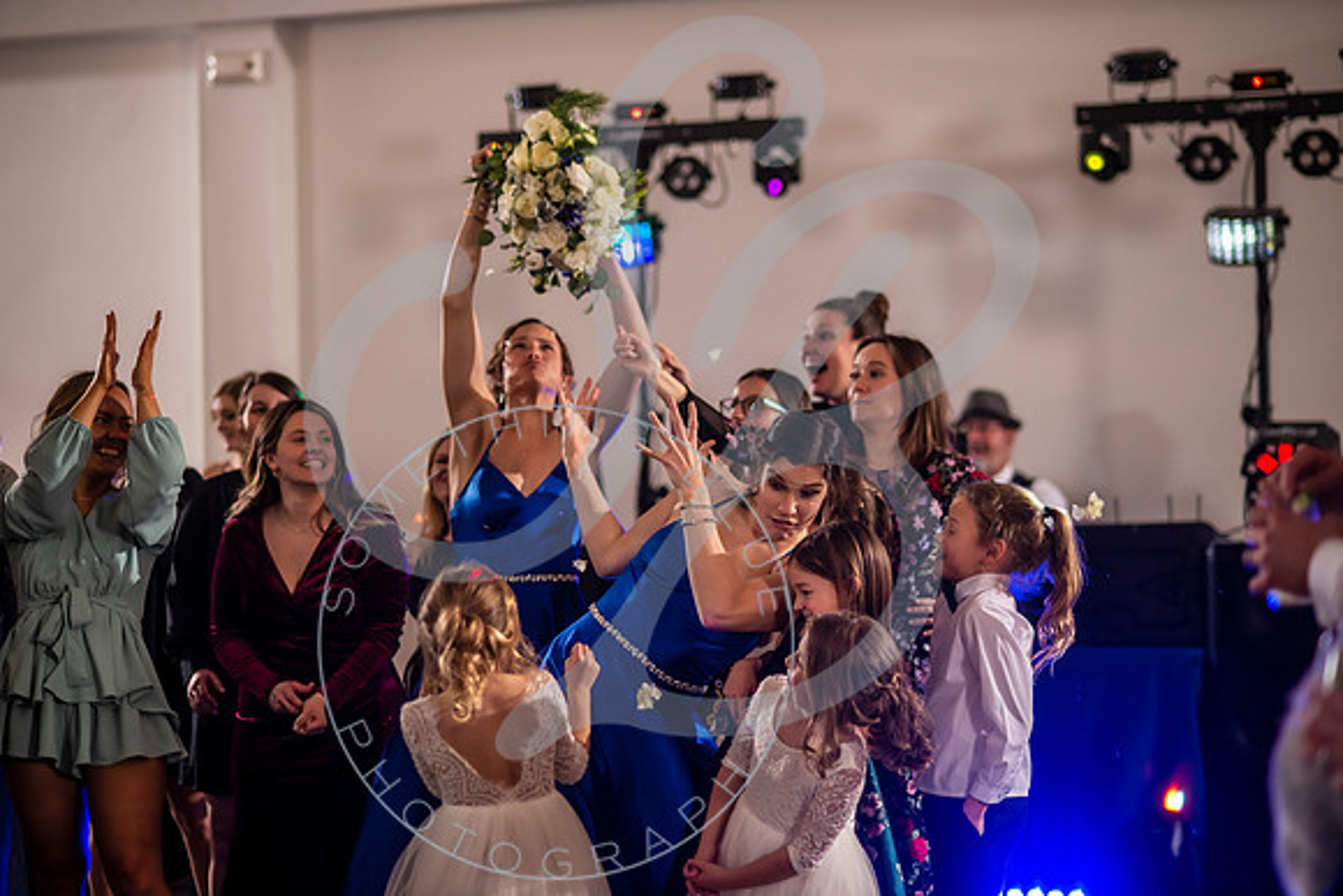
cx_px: 672
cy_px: 448
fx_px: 3172
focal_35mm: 85
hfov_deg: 23.9
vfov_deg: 16.1
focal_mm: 85
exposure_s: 1/200
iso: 400
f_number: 1.8
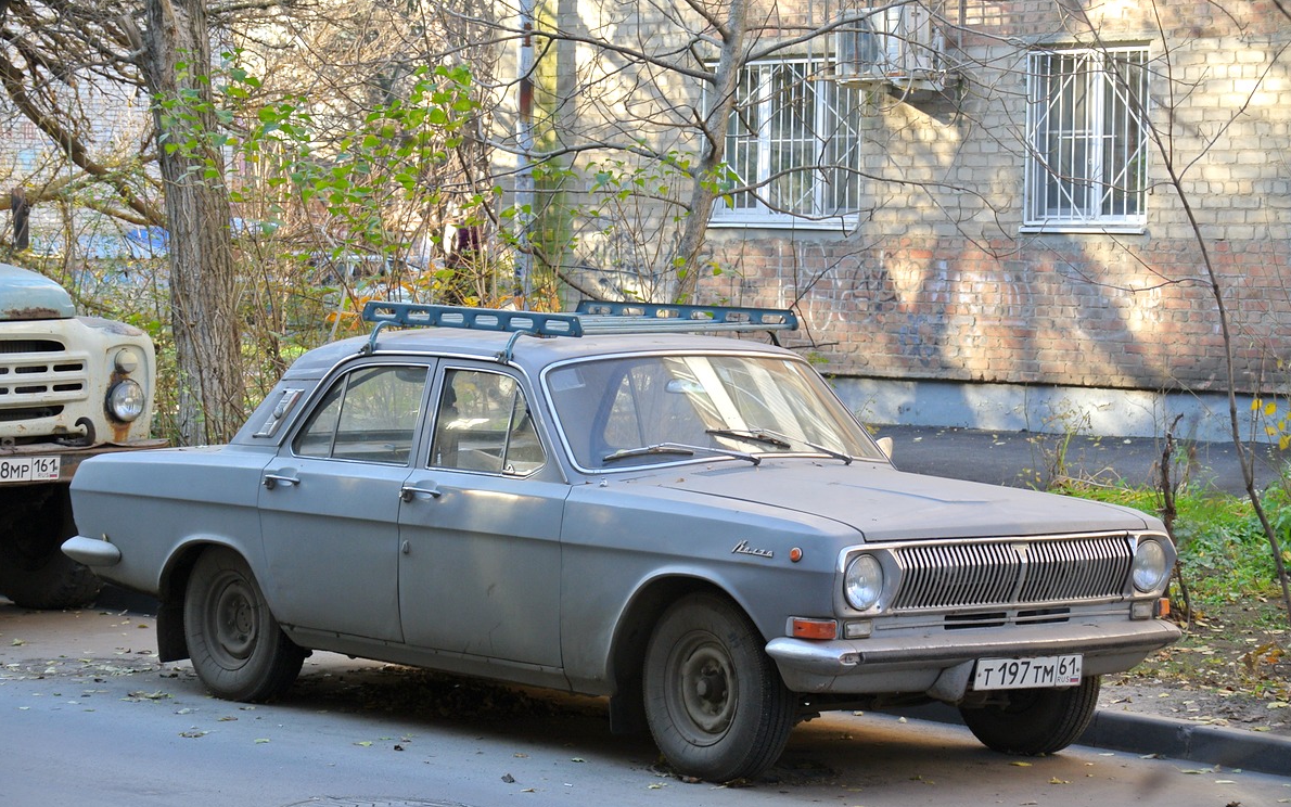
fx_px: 4011
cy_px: 412
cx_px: 647
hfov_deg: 18.3
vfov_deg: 11.5
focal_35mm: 114
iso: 100
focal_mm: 41.2
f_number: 4
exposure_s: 1/60
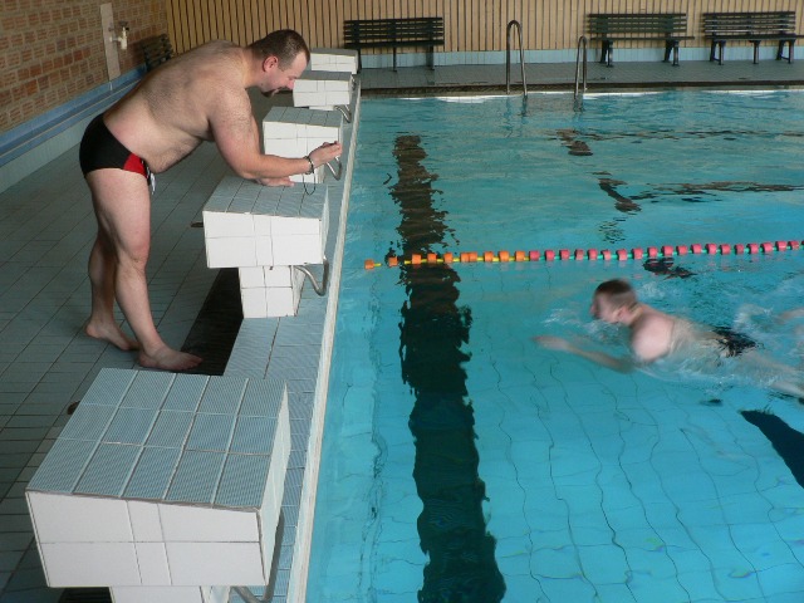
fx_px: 836
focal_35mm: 36
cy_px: 302
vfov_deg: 39.7
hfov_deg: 51.4
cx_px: 402
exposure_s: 1/30
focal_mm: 6
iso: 100
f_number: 2.8
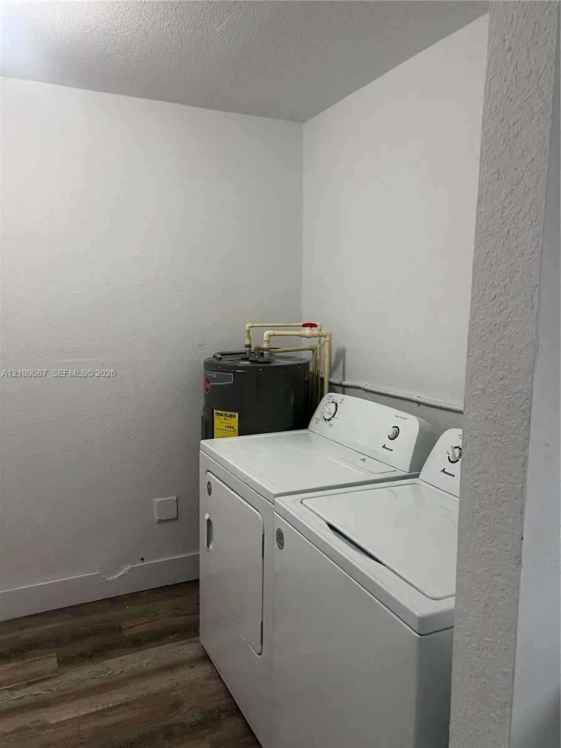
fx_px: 562
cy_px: 374
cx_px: 280
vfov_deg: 67.3
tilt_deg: -8.7
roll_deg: -0.4
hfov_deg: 53.1
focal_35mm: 26
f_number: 1.5
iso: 125
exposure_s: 1/60
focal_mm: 5.7
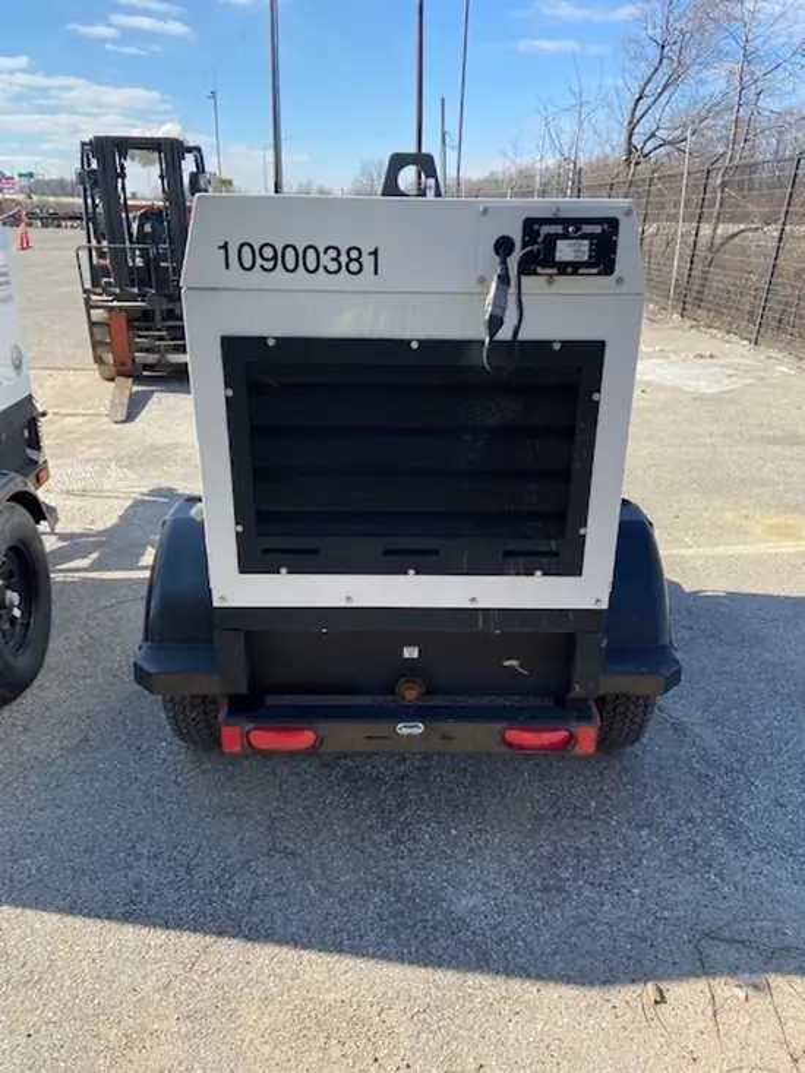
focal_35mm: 26
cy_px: 536
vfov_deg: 67.3
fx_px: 806
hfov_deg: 53.1
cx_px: 402
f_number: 1.8
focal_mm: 4.25
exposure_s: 1/1193
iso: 32
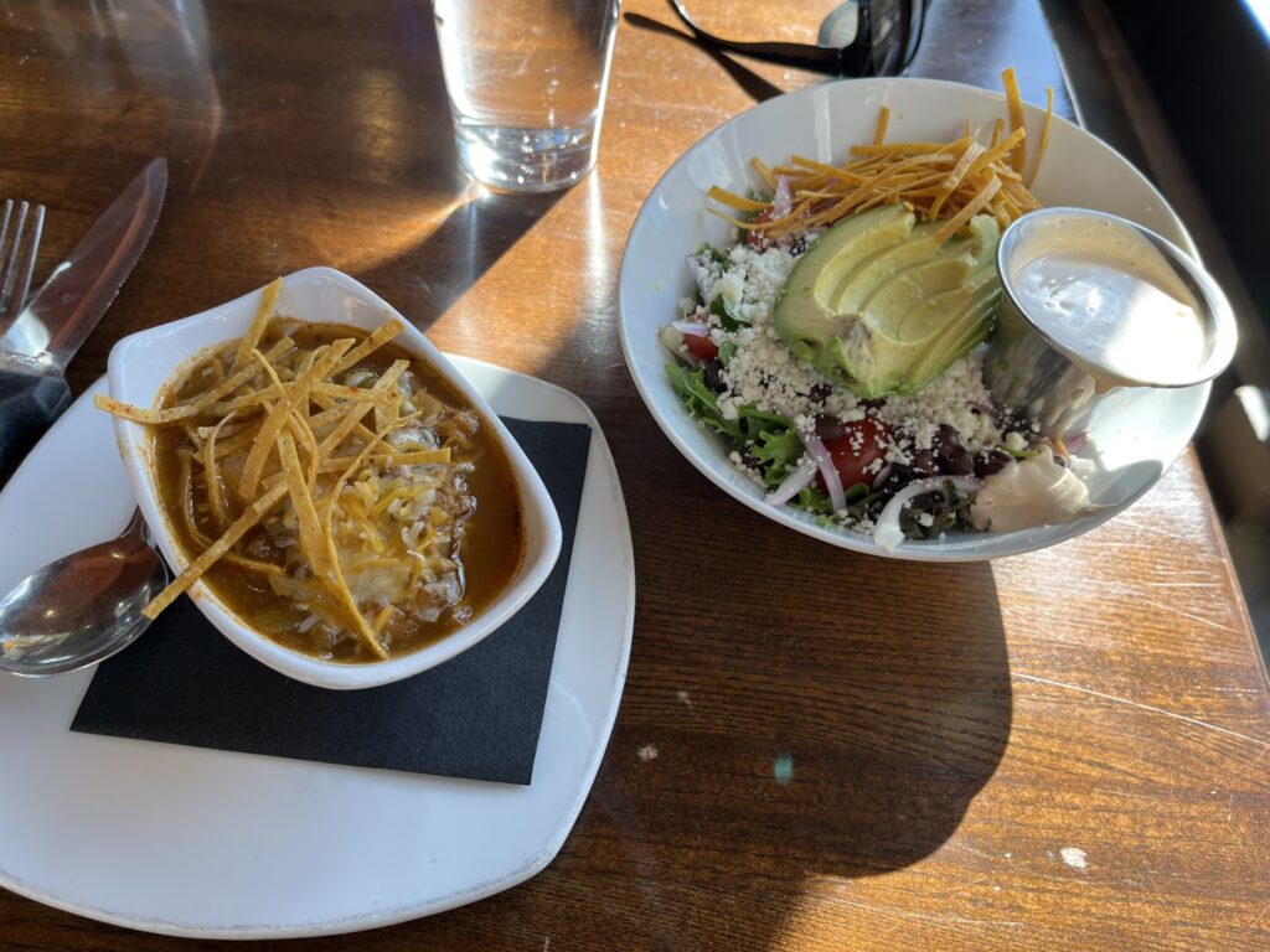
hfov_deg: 67.3
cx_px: 635
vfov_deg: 53.1
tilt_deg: -53.9
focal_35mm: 26
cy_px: 476
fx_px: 954
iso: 40
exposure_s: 1/232
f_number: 1.6
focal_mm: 5.1
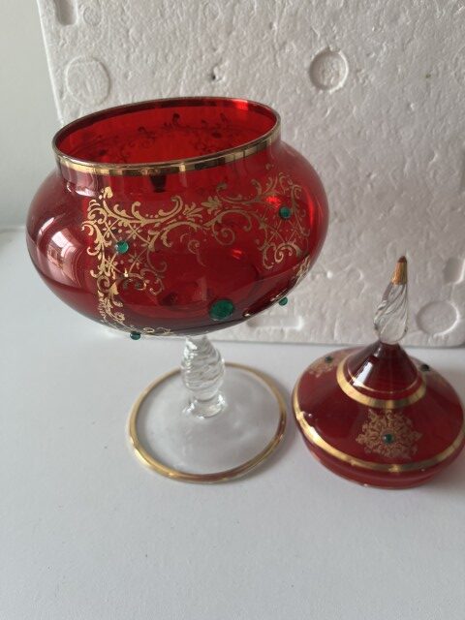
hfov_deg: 53.1
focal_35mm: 26
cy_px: 310
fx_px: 466
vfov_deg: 67.3
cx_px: 232
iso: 64
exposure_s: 1/122
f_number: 1.6
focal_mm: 5.1
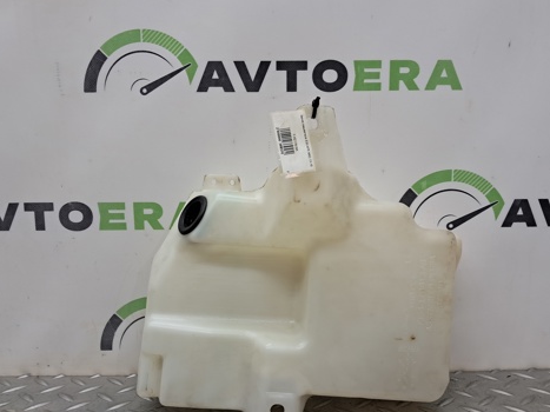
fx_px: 588
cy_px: 251
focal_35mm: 37
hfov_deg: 50.2
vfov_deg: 38.5
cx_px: 276
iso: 100
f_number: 1.8
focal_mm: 4
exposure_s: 1/50
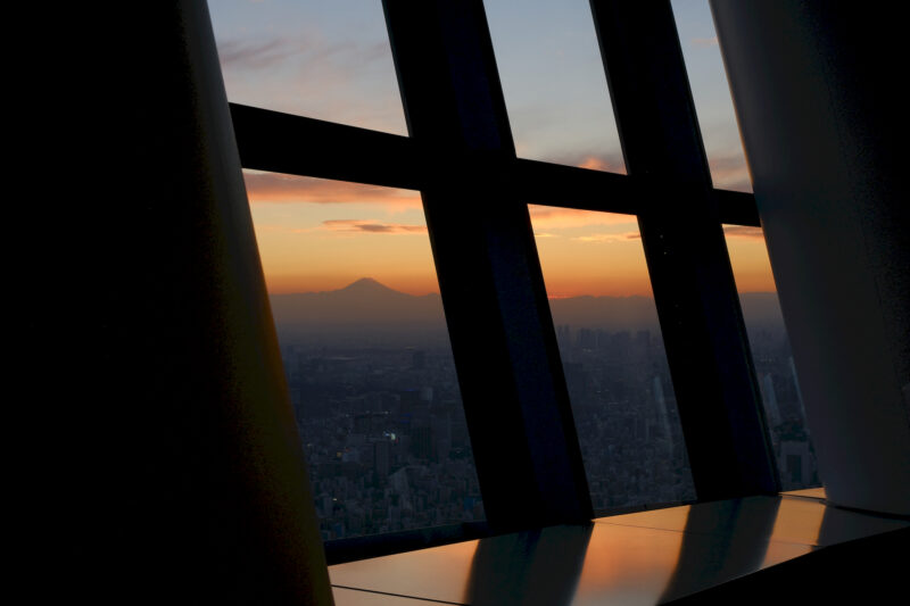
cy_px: 303
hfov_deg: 41.9
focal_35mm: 47
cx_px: 455
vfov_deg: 28.6
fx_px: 1188
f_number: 11
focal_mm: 31.5
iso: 640
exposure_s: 1/60
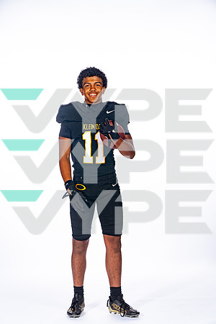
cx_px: 108
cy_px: 162
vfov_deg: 22.4
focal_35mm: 91
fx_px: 819
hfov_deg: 15.0
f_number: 8
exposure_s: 1/250
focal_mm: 91
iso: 250
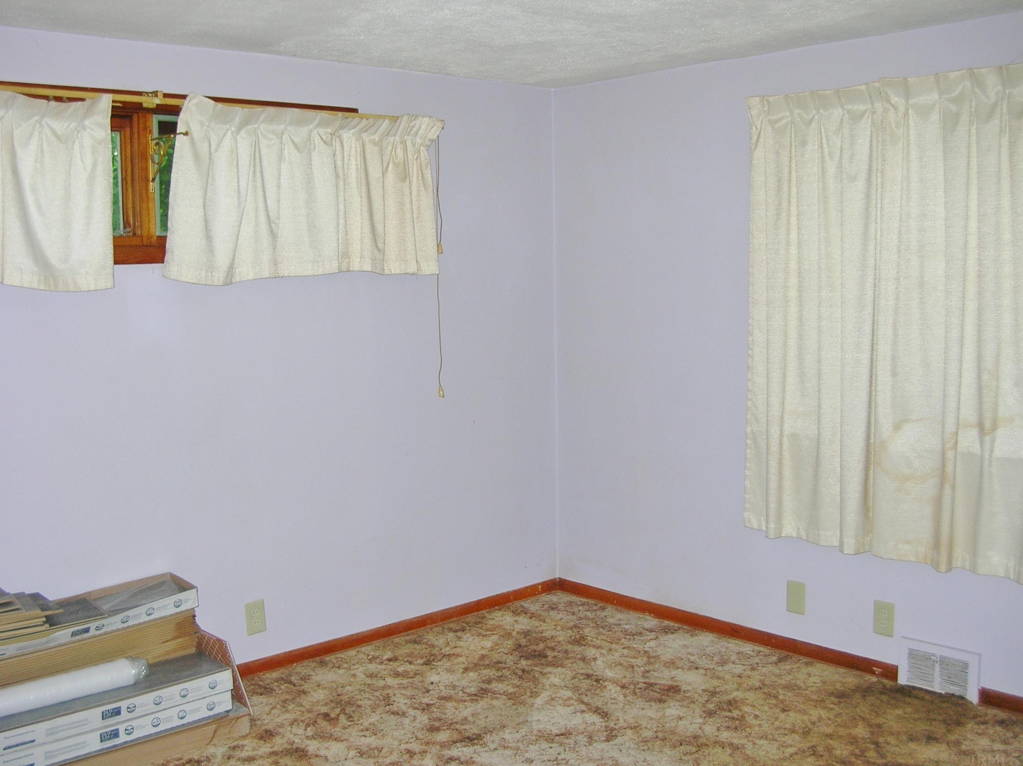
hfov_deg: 51.4
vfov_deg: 39.6
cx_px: 512
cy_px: 383
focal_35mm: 36
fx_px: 1063
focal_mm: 6
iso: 55
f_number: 2.7
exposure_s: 1/60.1
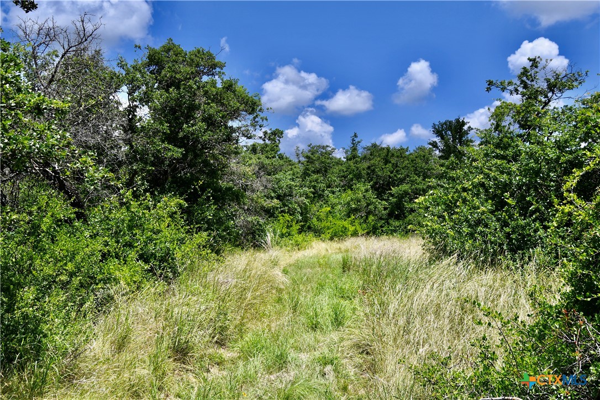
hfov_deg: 42.7
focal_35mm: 46
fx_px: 767
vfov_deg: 29.2
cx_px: 300
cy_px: 200
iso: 100
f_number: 9
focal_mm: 31
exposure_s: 1/320
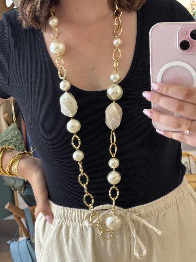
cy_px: 131
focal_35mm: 52
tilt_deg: -11.9
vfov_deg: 36.8
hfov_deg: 28.0
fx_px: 393
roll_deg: +5.7
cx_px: 98
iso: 64
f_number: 1.6
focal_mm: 5.96
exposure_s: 1/50
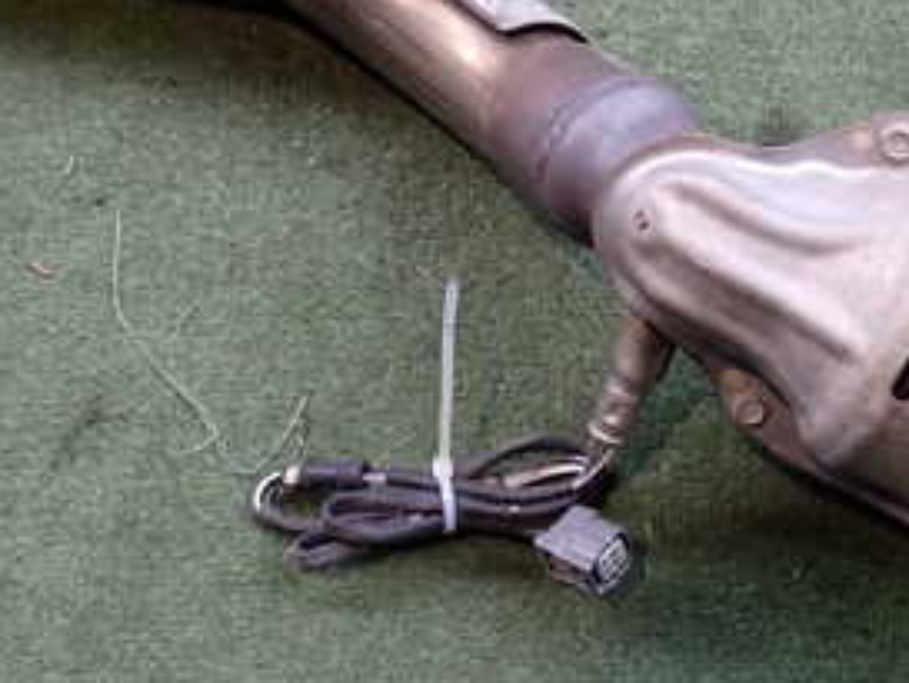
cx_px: 643
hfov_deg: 29.1
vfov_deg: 22.0
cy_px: 160
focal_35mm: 66
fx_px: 1734
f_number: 2.3
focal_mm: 5.4
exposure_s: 1/50
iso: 200
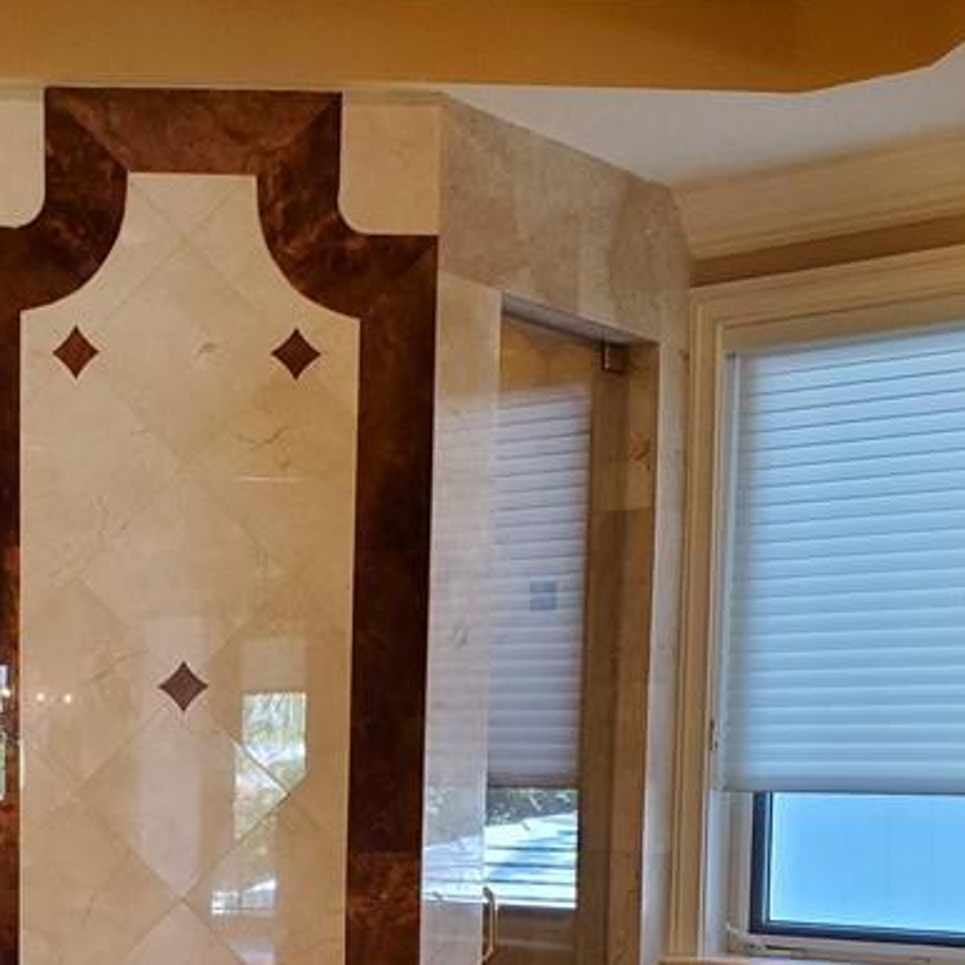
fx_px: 1924
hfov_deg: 27.6
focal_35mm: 61
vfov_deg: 27.0
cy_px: 910
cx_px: 190
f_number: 2.4
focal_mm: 4.3
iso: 250
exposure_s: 1/59
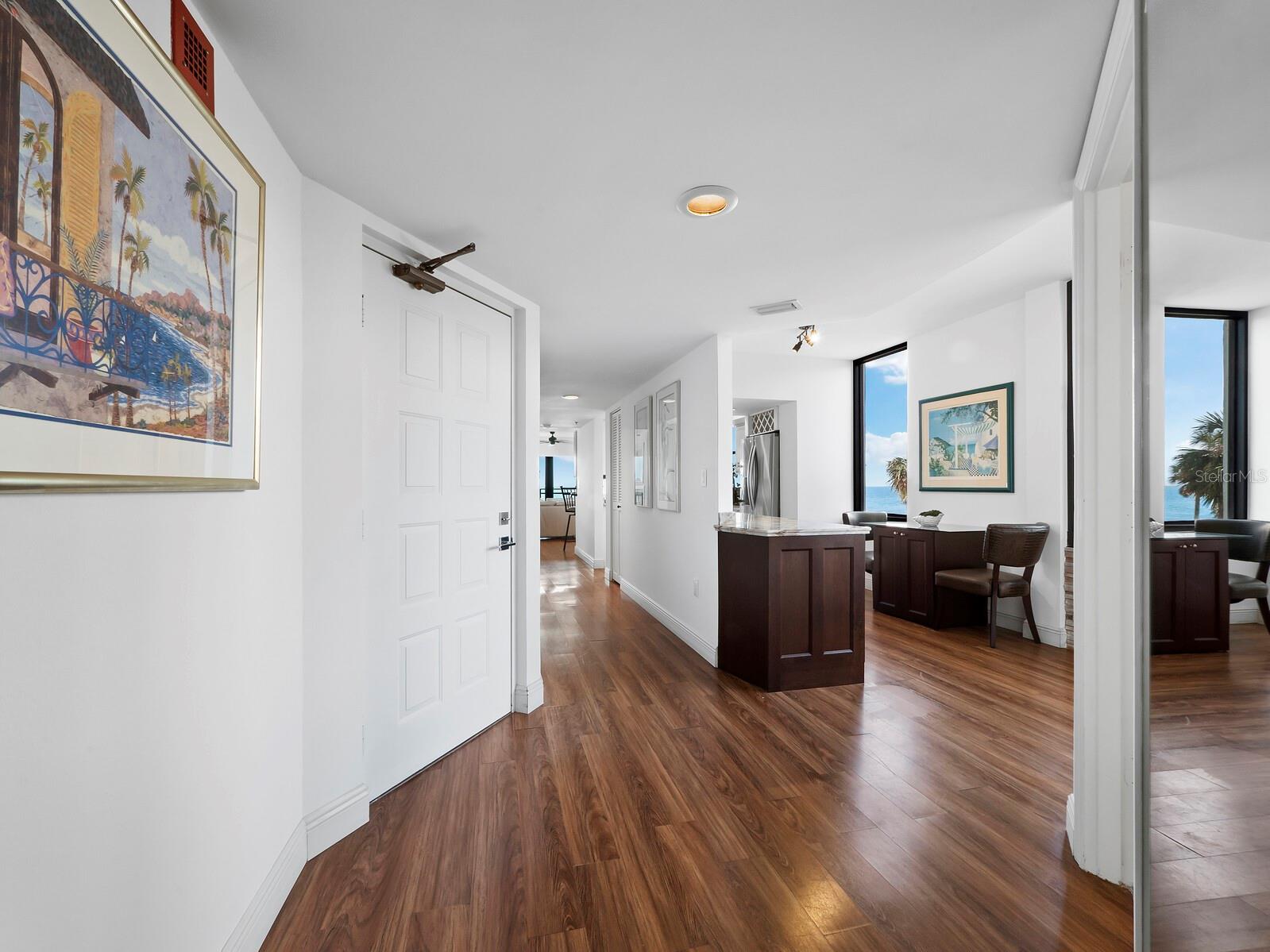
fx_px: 514
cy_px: 476
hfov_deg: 102.1
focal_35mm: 14
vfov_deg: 85.7
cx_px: 635
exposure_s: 1/3
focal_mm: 7
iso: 400
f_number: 11
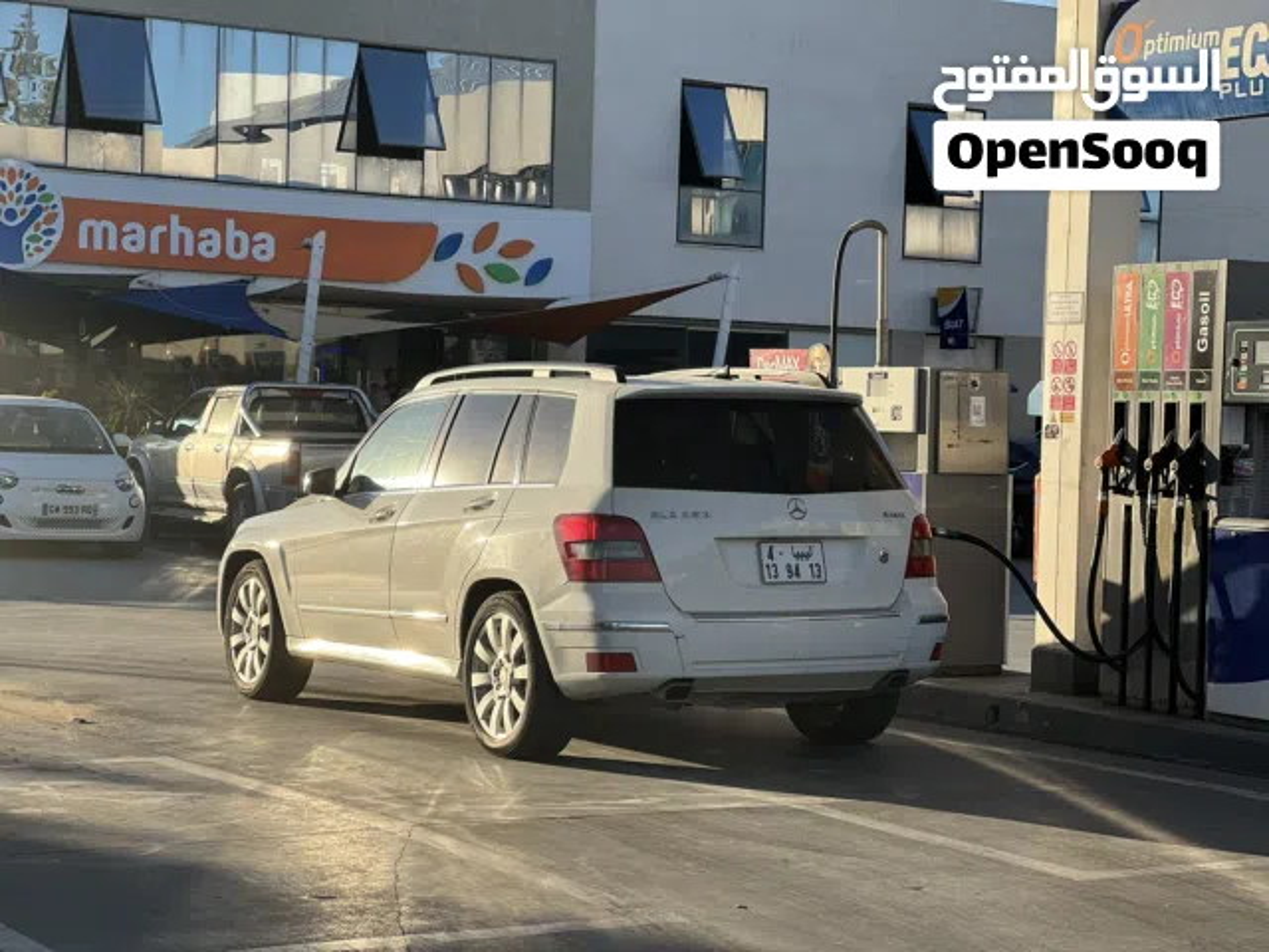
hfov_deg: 25.3
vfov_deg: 19.1
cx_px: 634
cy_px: 476
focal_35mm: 77
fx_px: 2823
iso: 32
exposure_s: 1/415
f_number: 2.8
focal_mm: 9
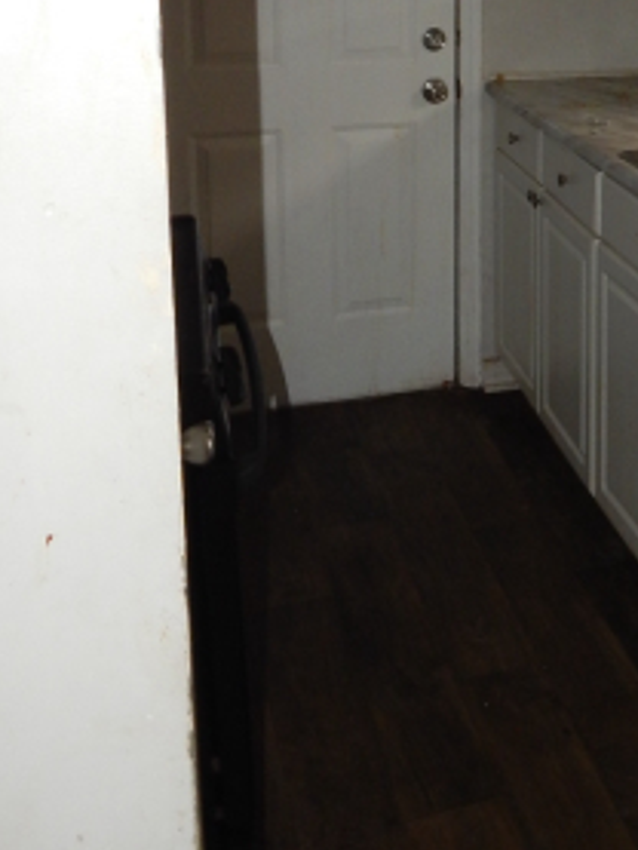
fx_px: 1301
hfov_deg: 25.5
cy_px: 100
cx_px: 709
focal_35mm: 53
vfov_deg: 34.3
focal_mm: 4
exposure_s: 1/30
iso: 200
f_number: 3
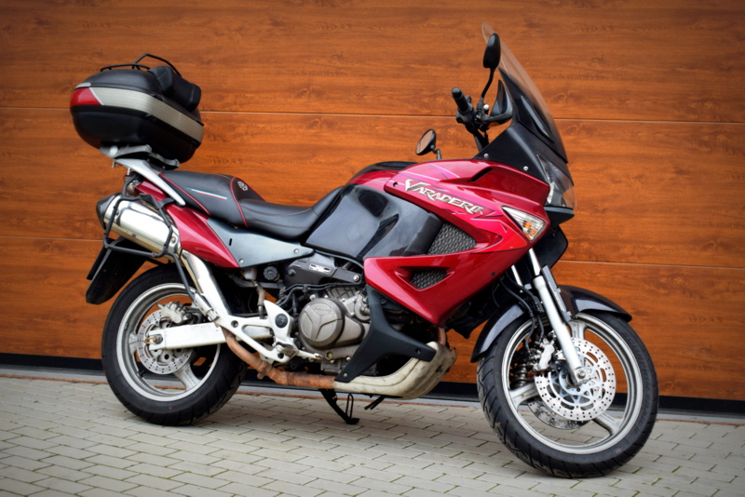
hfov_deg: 37.8
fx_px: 1087
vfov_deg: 25.8
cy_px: 248
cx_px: 372
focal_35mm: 52
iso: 400
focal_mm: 35
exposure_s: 1/125
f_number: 5.6
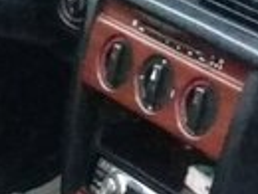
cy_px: 244
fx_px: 1172
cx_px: 42
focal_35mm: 157
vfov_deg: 9.3
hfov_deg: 12.5
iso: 1250
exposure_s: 1/17
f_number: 2.2
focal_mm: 3.3
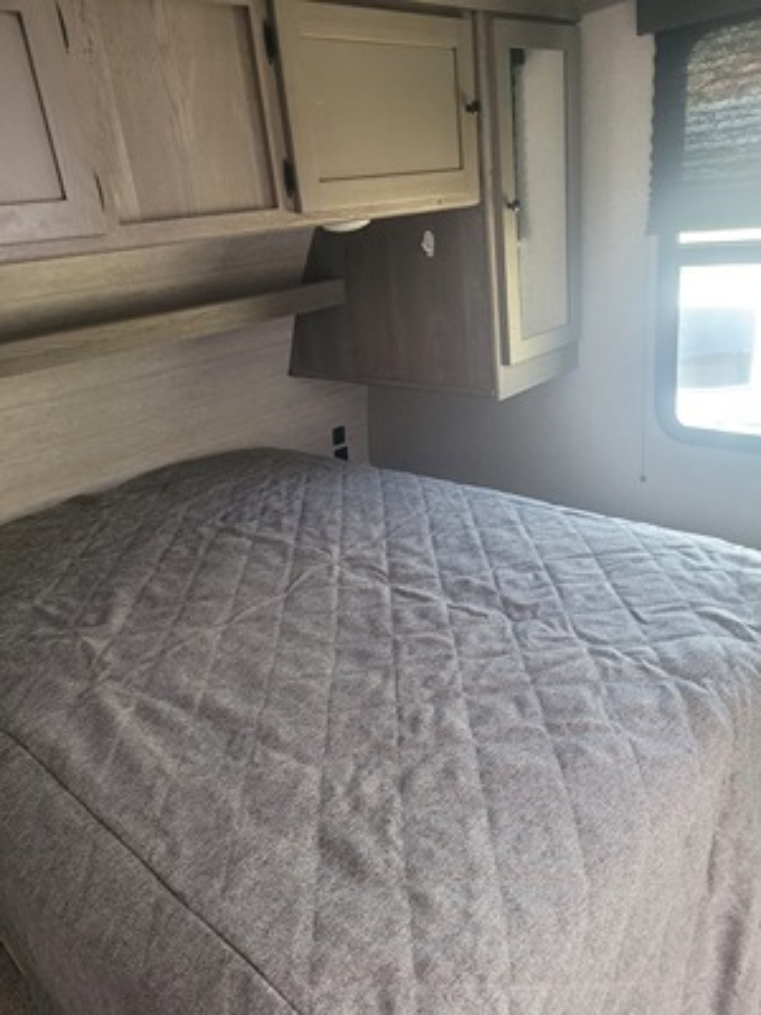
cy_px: 508
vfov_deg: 67.3
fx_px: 762
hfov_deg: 53.1
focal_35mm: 26
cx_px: 380
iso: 500
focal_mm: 5.4
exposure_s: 1/40
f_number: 1.8
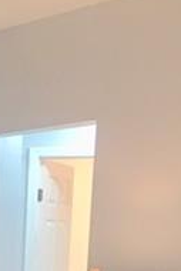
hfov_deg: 10.4
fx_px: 918
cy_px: 368
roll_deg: -0.2
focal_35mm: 122
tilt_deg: -6.2
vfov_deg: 15.8
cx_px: -175
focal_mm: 4.15
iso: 80
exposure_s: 1/15
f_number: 2.2
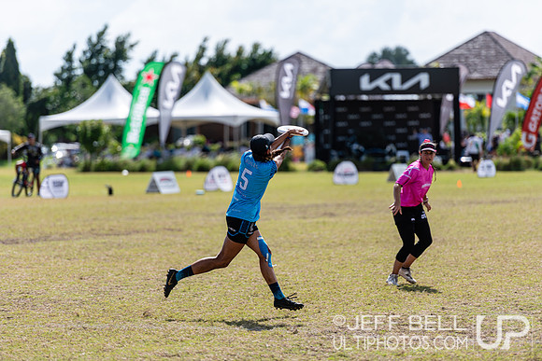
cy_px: 180
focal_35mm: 200
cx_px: 271
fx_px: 3012
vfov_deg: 6.9
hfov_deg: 10.3
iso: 64
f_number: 3.2
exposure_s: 1/1250
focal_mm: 200
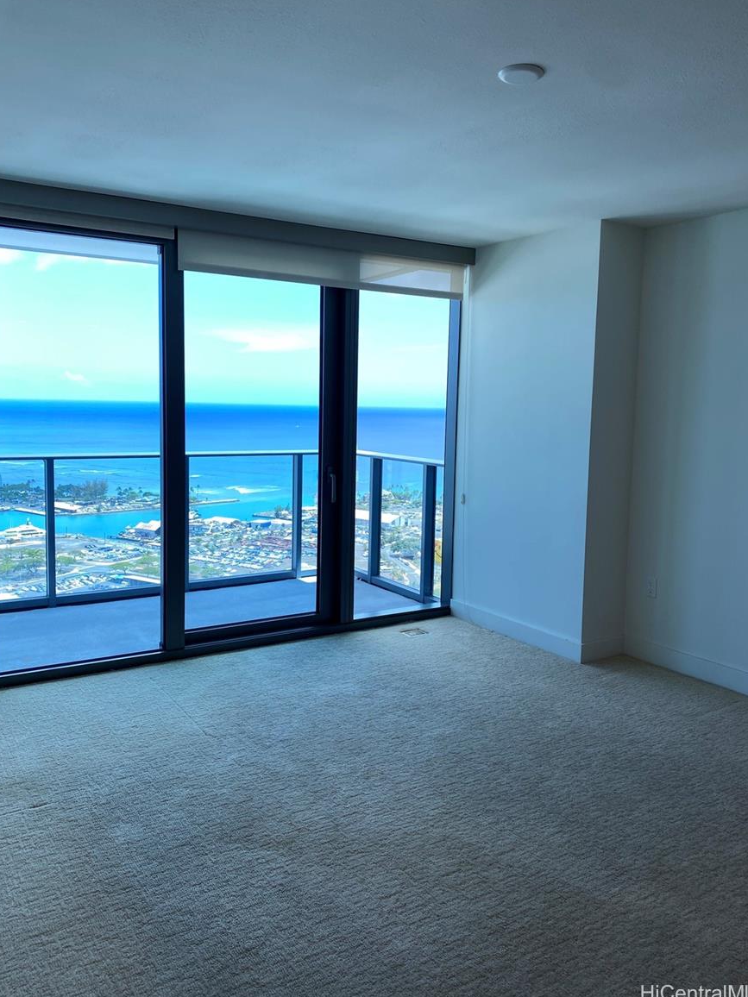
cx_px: 380
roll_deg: -2.6
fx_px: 778
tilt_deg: -5.6
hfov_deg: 51.4
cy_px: 484
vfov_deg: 65.3
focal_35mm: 27
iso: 40
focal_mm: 4.25
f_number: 1.8
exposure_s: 1/120
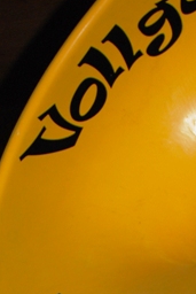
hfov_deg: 11.4
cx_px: 26
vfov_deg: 15.4
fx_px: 979
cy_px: 472
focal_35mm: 120
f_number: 3.8
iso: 200
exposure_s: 1/60
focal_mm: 20
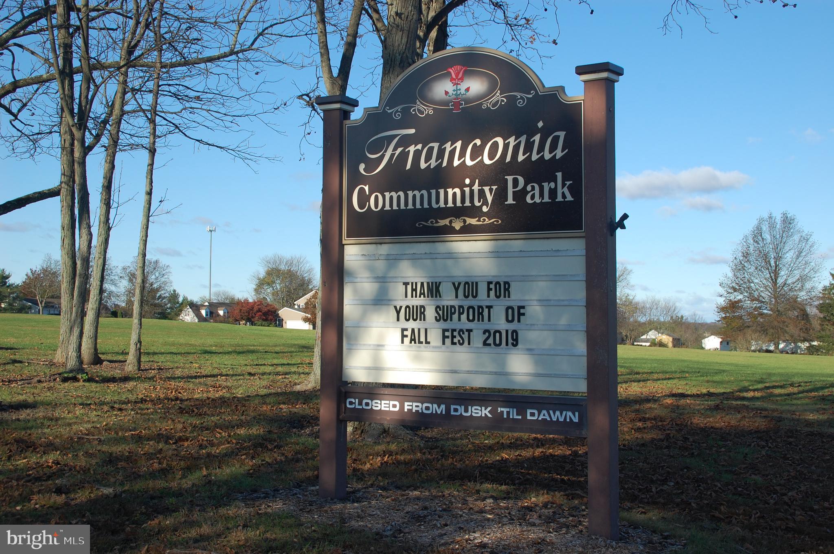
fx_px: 1111
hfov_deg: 41.2
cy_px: 277
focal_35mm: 48
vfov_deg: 28.0
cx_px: 417
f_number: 9
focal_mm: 32
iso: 200
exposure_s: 1/320
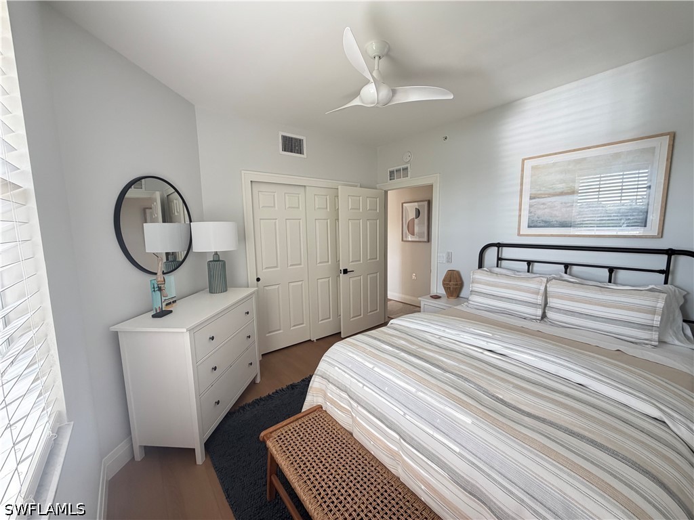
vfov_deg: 85.7
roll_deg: +1.9
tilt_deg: -7.6
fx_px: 281
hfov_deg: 102.1
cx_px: 347
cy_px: 260
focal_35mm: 14
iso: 160
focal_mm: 2.22
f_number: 2.2
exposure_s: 1/121
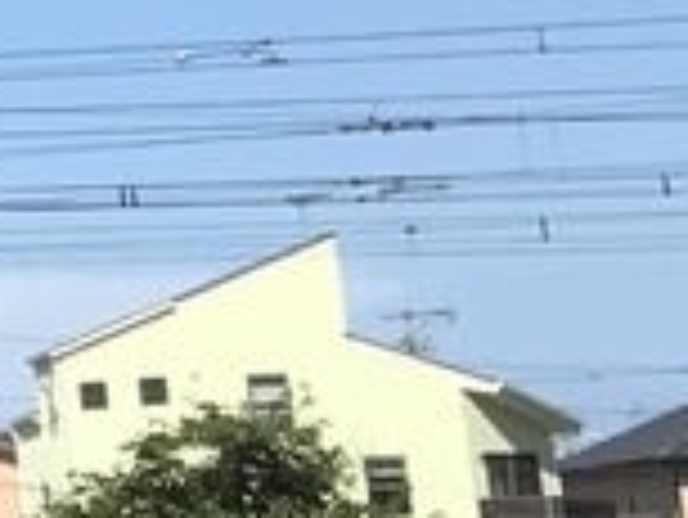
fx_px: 4376
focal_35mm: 220
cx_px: -1938
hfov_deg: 7.1
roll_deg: +1.6
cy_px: -288
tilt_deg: +12.5
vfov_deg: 6.7
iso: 20
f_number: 1.8
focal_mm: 3.99
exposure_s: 1/2519
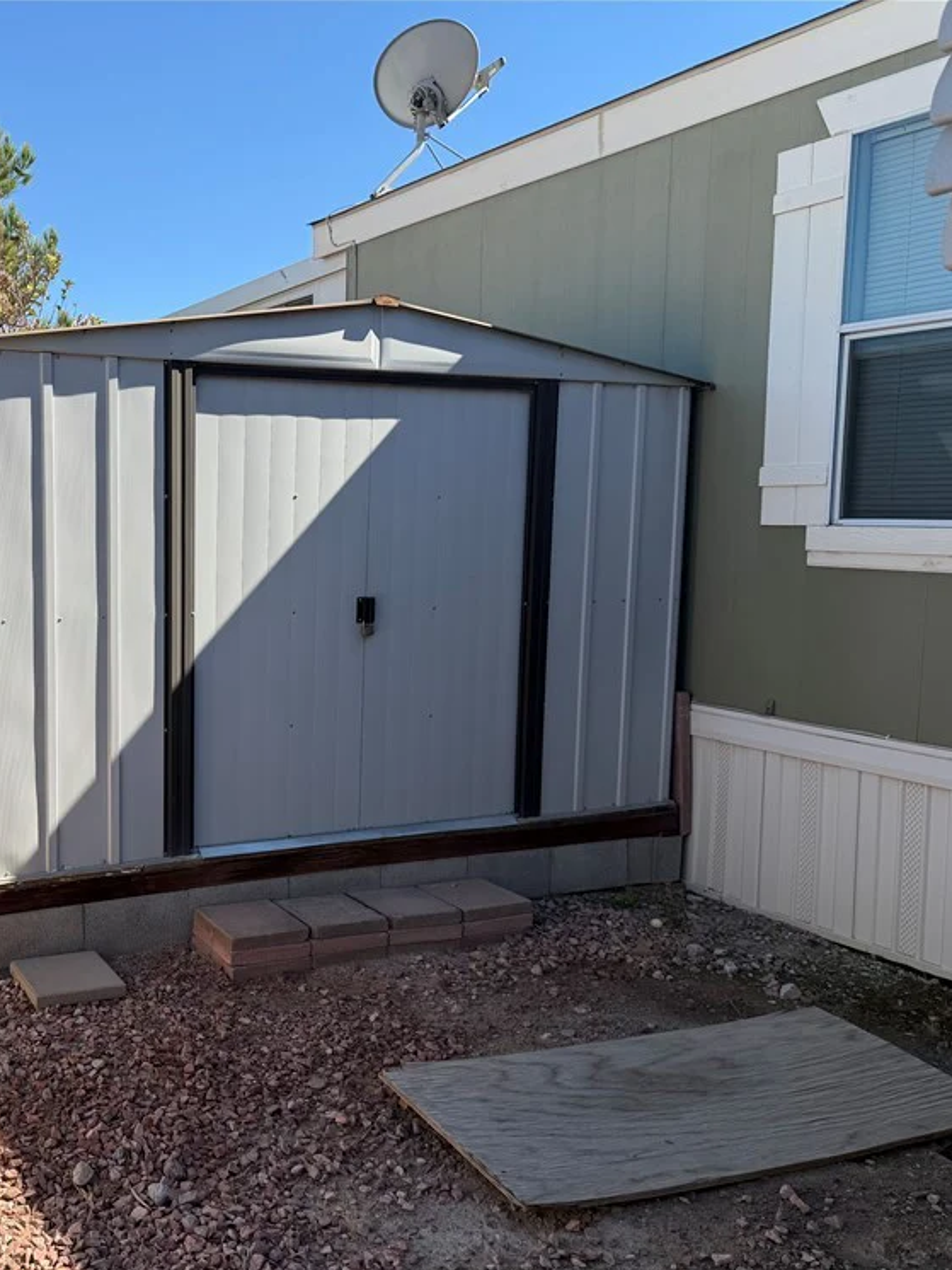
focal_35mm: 33
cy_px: 653
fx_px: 1210
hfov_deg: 40.8
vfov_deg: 55.3
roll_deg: +0.1
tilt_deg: -6.8
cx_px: 162
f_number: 1.78
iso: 80
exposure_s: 1/3021
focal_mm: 6.76
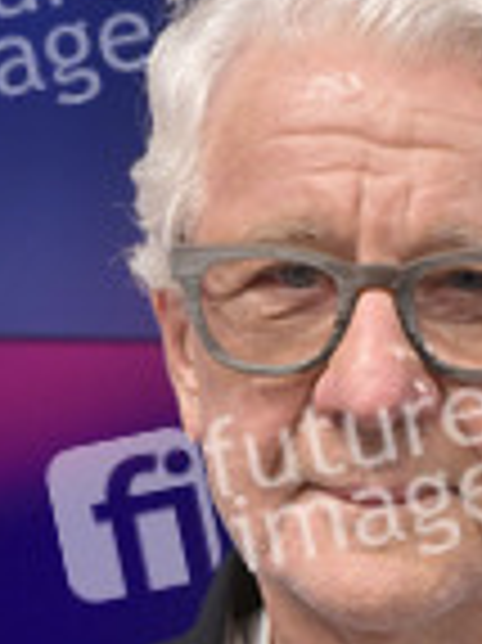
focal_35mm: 129
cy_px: 721
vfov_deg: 14.9
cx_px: 410
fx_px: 2399
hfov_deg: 11.4
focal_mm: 48
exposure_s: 1/250
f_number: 6.3
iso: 2500
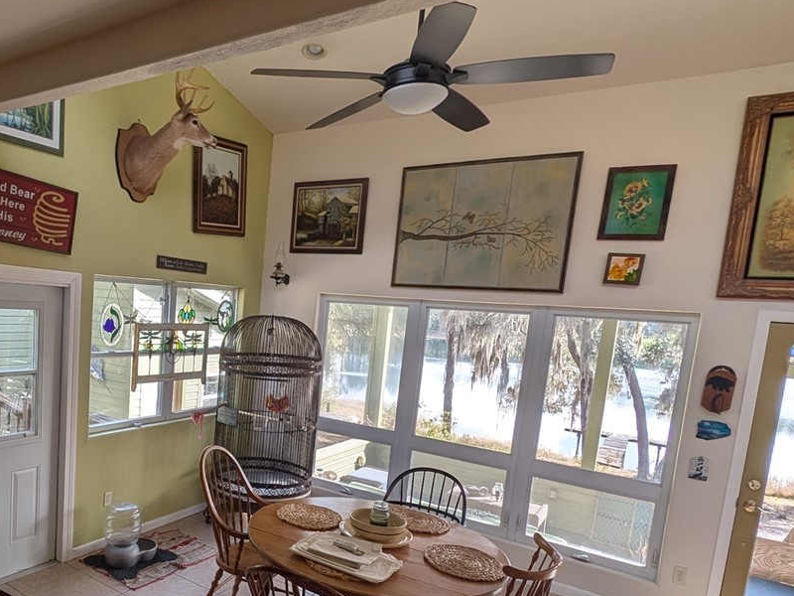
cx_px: 225
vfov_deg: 56.1
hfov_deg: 68.2
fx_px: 550
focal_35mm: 24
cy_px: 376
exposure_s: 1/207
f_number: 1.95
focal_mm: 2.23
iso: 49
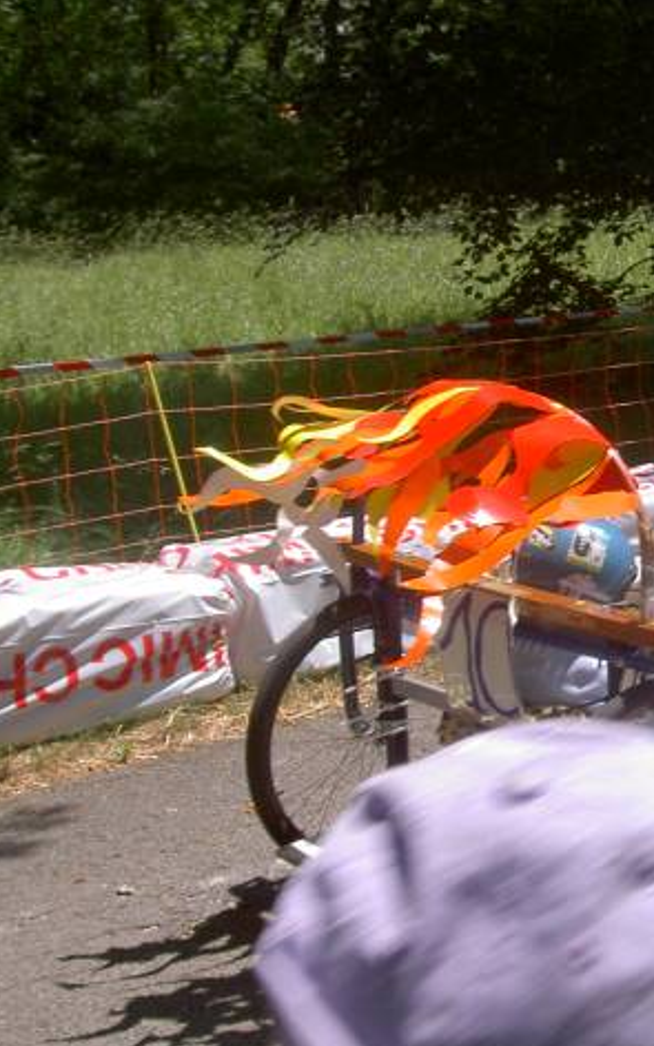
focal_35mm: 70
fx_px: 1996
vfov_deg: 29.3
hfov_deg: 17.9
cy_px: 450
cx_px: 727
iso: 100
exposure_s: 1/400
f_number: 4.7
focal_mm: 8
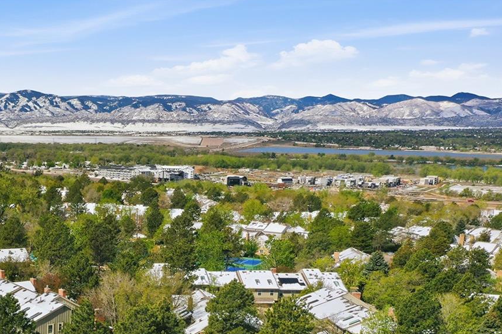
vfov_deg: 25.1
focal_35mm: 52
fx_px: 725
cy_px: 307
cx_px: 52
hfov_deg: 35.9
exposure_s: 1/1000
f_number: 7.1
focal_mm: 10.3
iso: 100
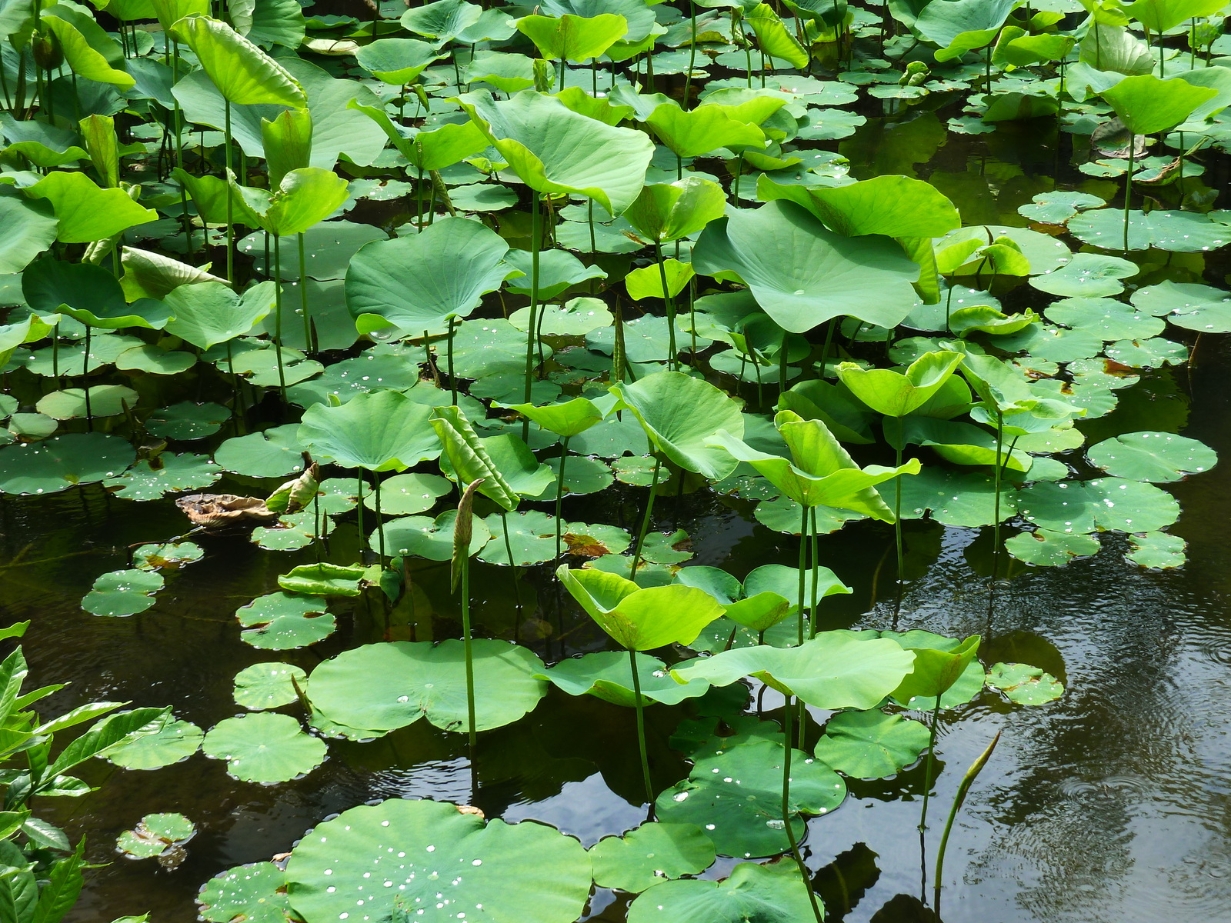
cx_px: 616
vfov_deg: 23.3
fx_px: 2240
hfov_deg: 30.7
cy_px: 462
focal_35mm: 63
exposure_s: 1/160
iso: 80
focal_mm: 10.3
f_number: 4
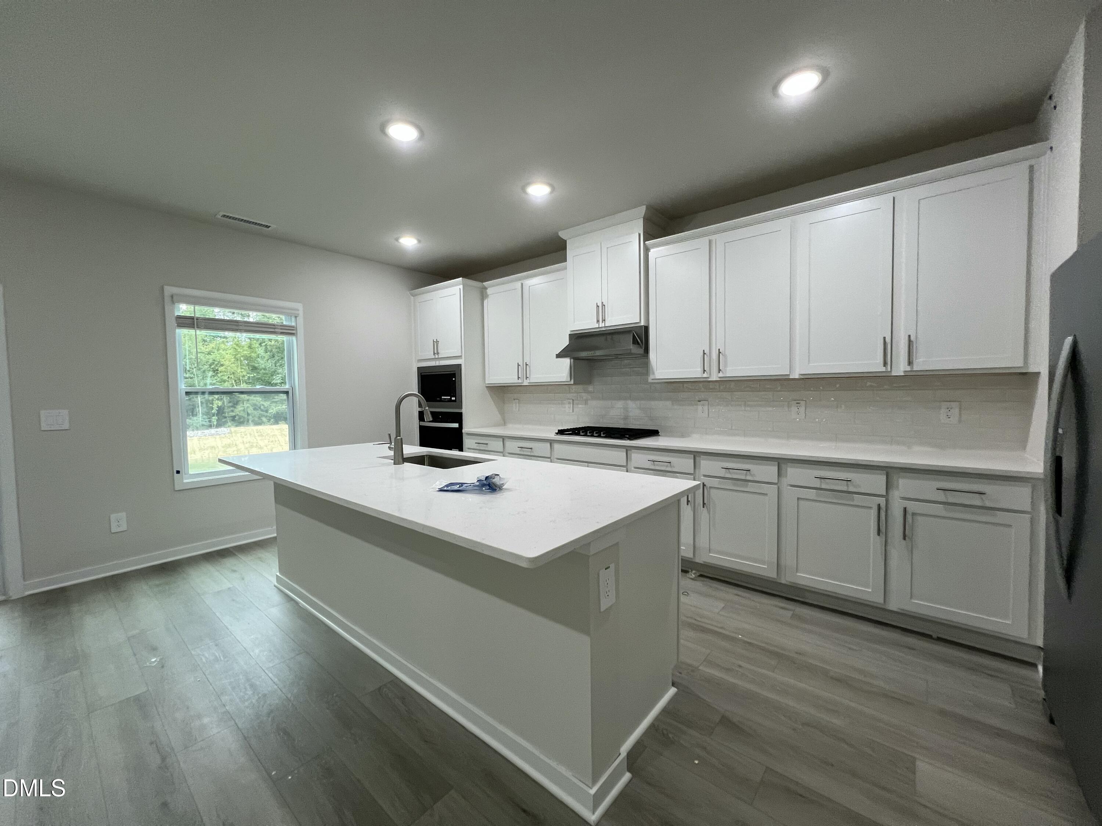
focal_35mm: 13
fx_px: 414
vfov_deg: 89.9
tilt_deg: -4.0
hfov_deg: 106.2
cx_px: 551
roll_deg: +0.6
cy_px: 413
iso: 160
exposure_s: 1/120
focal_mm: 1.57
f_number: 1.8
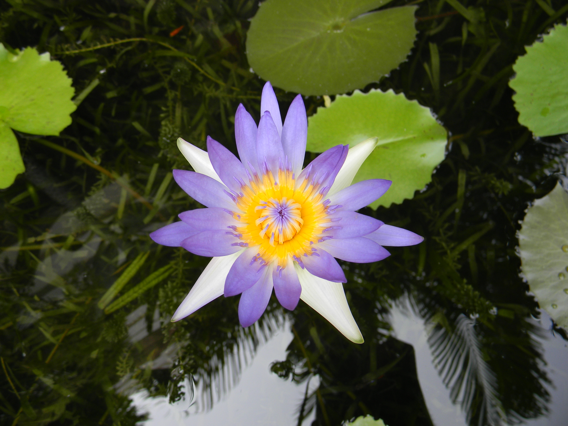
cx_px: 284
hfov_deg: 63.4
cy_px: 213
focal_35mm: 28
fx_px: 459
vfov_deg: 49.7
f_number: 3.5
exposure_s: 1/46.7
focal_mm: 5
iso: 80
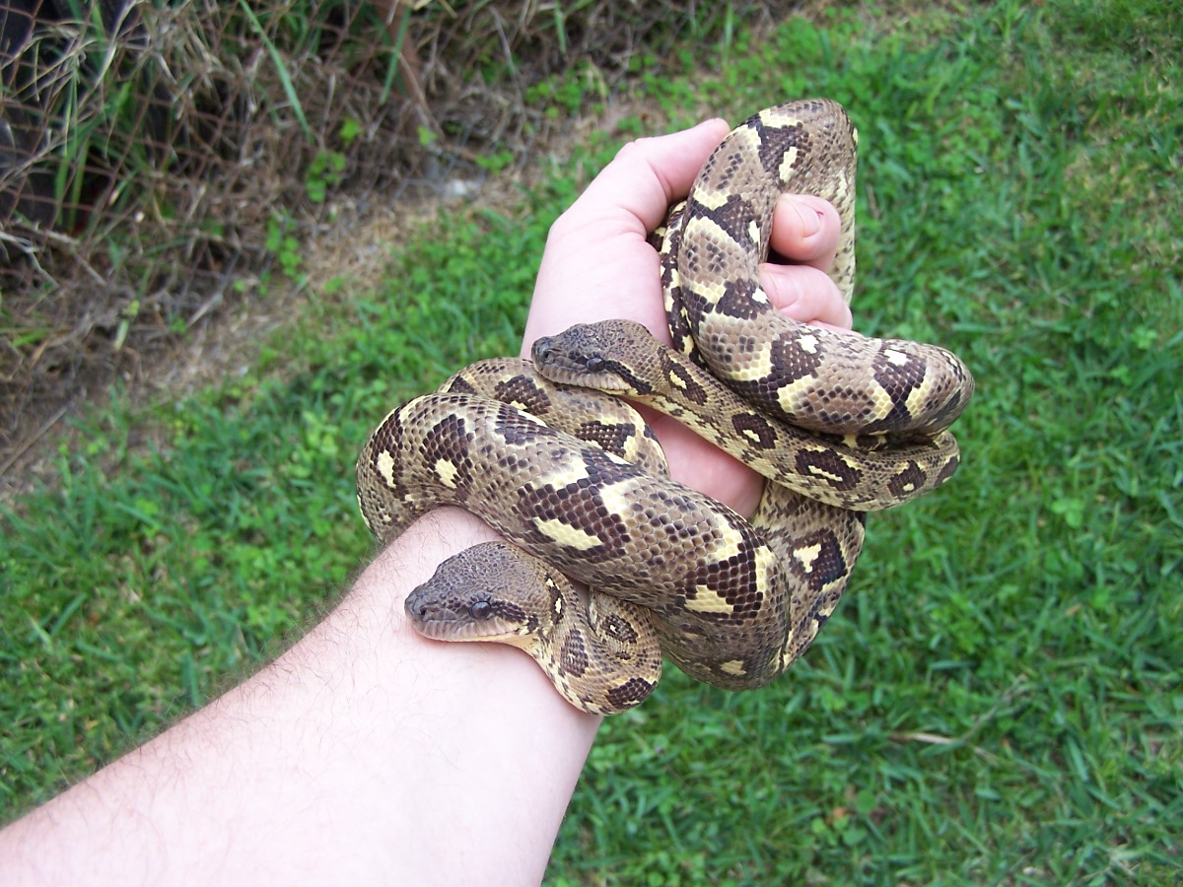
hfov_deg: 49.0
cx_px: 592
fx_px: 1299
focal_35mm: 38
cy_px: 444
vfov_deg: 37.7
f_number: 2.8
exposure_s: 1/180
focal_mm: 6.3
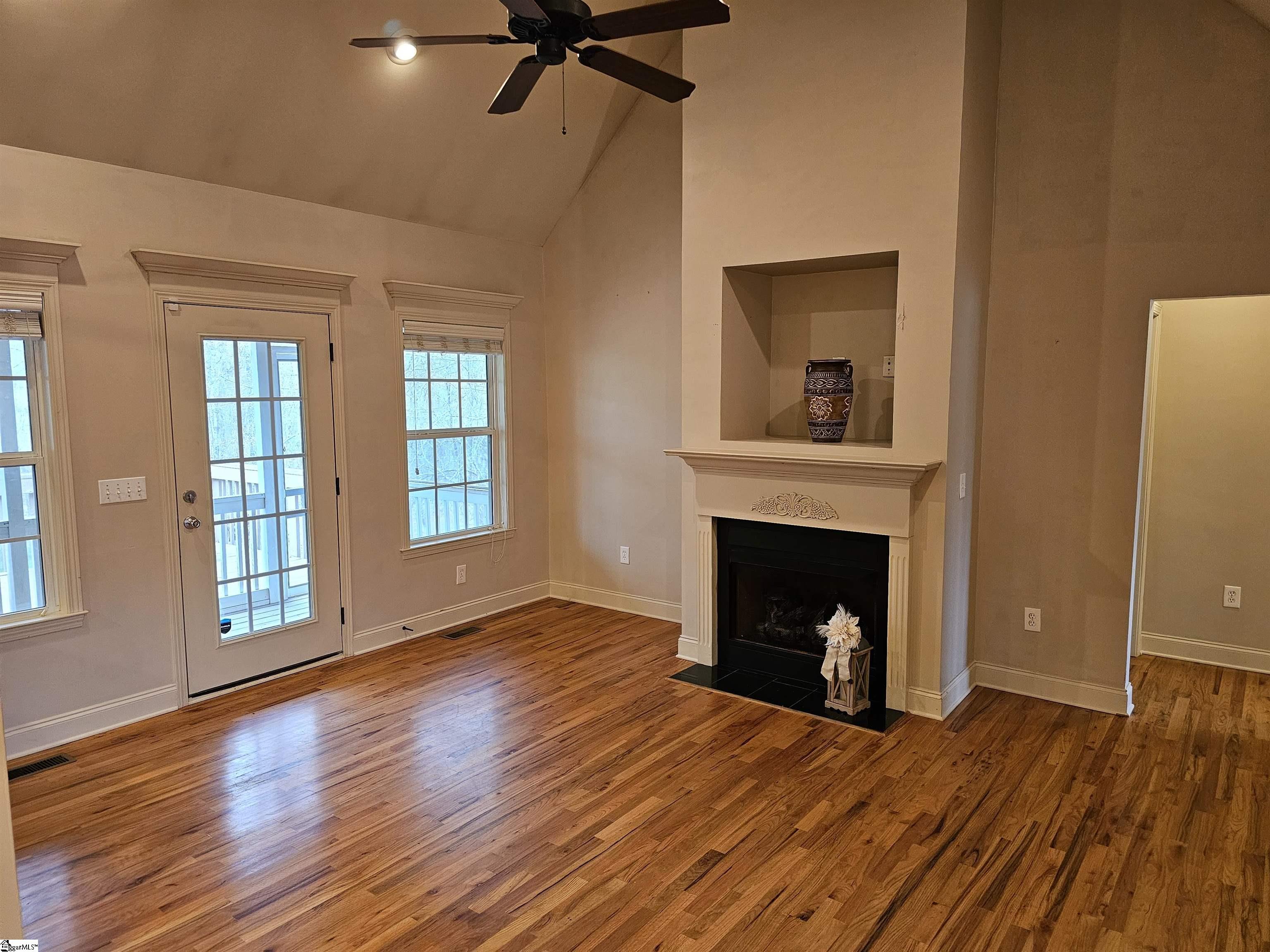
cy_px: 476
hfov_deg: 73.9
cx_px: 635
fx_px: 844
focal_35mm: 23
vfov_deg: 58.9
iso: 640
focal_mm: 6.3
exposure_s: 1/120
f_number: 1.7
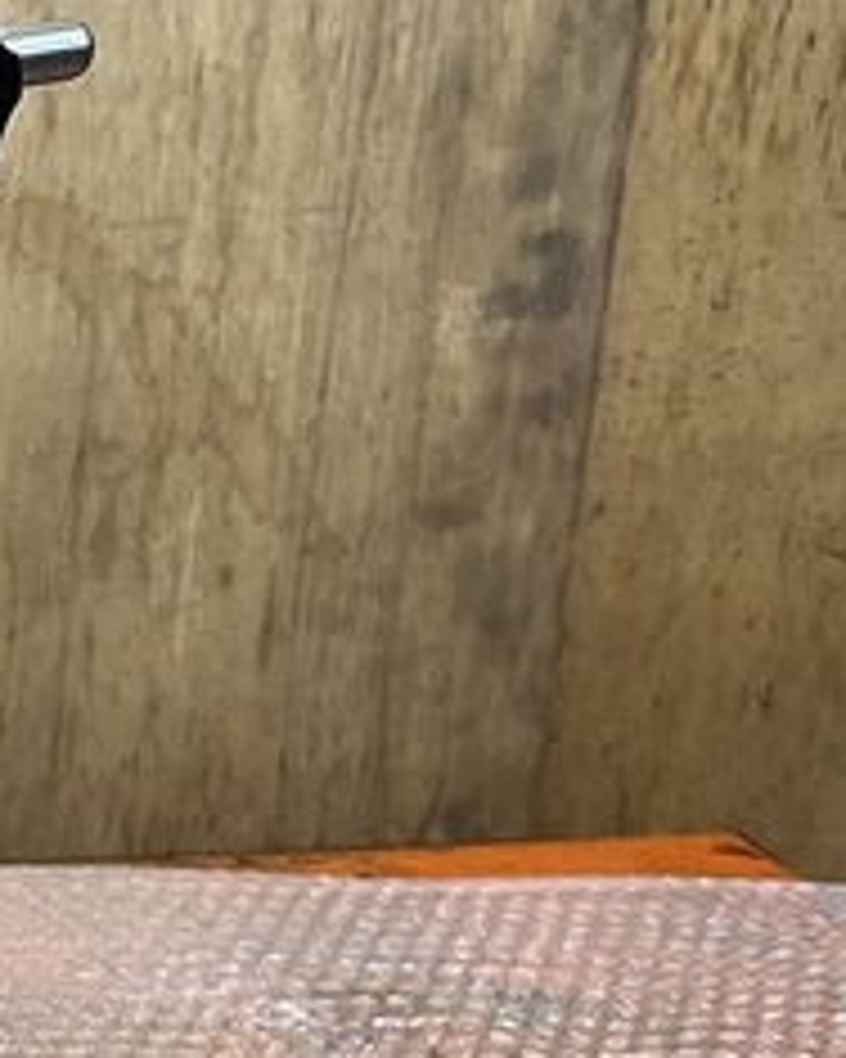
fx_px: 2160
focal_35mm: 69
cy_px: 887
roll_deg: +1.3
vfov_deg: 26.8
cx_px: -590
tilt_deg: -28.1
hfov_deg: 18.3
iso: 125
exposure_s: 1/63
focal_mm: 5.1
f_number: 1.6
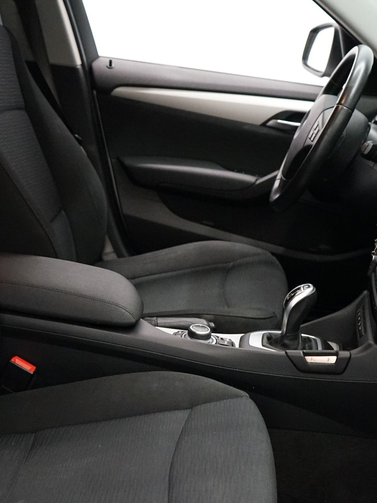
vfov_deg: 36.2
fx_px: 770
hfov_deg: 27.5
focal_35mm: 53
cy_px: 266
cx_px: 177
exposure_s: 1/160
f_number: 3.5
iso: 5000
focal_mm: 28
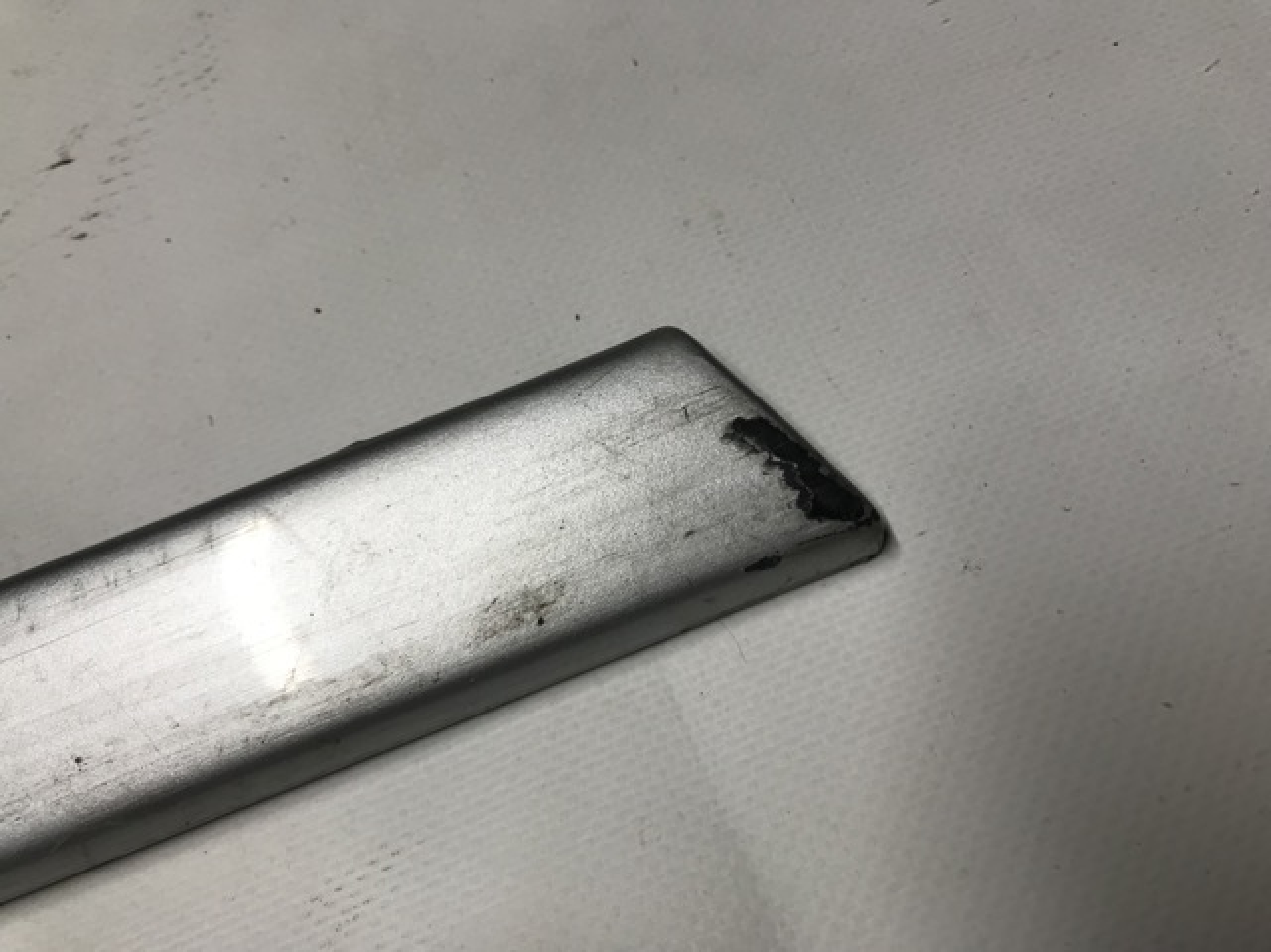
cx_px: 636
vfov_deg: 49.7
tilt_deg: -66.5
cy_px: 476
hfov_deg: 63.5
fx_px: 1027
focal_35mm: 28
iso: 40
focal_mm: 3.99
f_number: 1.8
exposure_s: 1/100
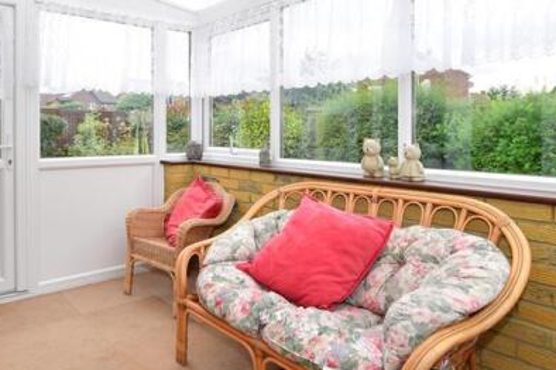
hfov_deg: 70.6
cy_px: 128
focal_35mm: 25
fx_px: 386
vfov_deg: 50.4
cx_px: 216
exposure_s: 1/200
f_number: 8
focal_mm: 10
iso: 200
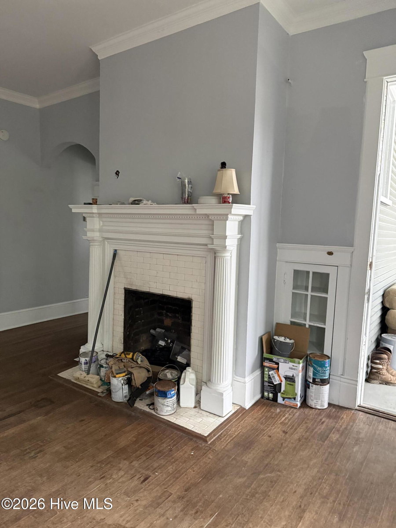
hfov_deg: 56.8
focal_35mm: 24
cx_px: 198
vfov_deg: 71.6
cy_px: 264
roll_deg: -2.6
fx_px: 366
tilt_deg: -5.3
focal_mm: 6.76
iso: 800
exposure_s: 1/48
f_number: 1.78
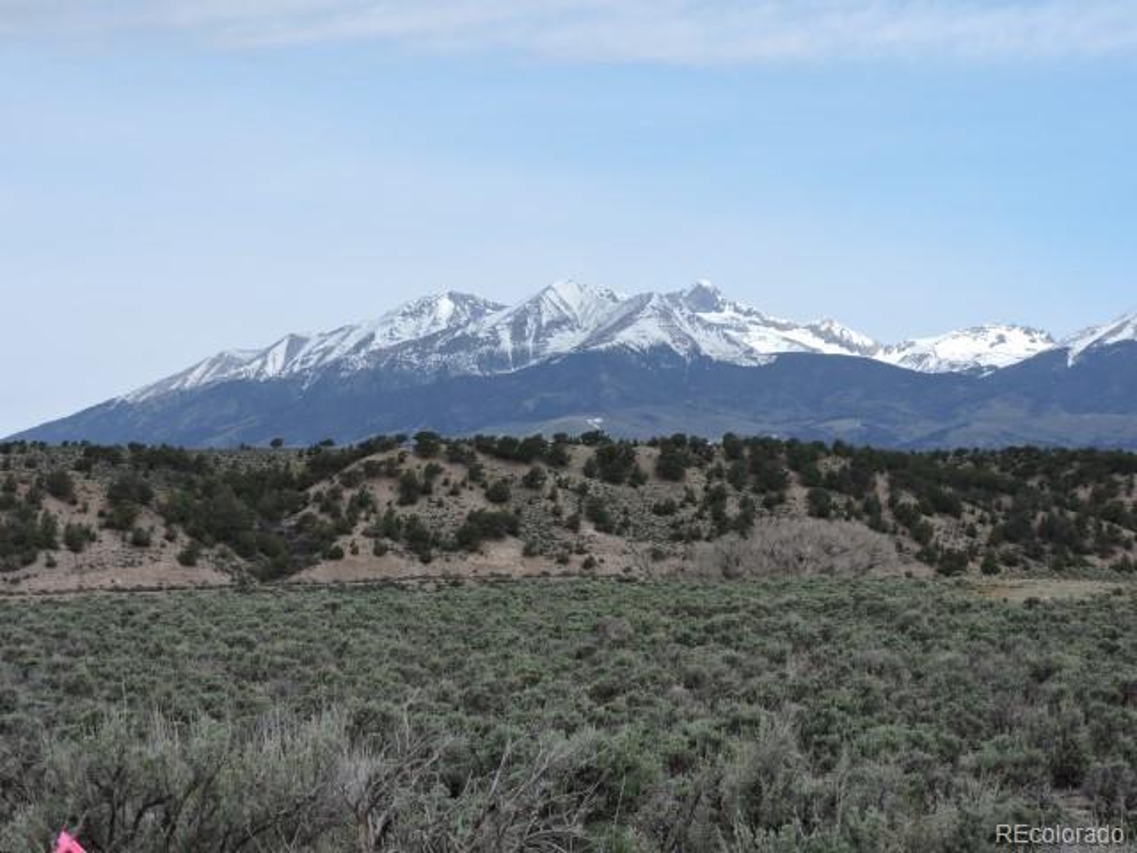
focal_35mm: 85
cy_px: 426
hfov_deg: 23.0
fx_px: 2792
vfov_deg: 17.4
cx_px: 568
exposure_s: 1/640
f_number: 4
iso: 100
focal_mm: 15.2
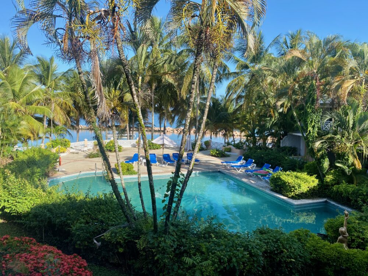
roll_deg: -1.9
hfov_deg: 67.3
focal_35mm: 26
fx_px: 276
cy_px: 138
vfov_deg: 53.1
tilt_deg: -5.2
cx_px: 184
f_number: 1.8
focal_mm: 4.25
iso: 32
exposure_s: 1/1170
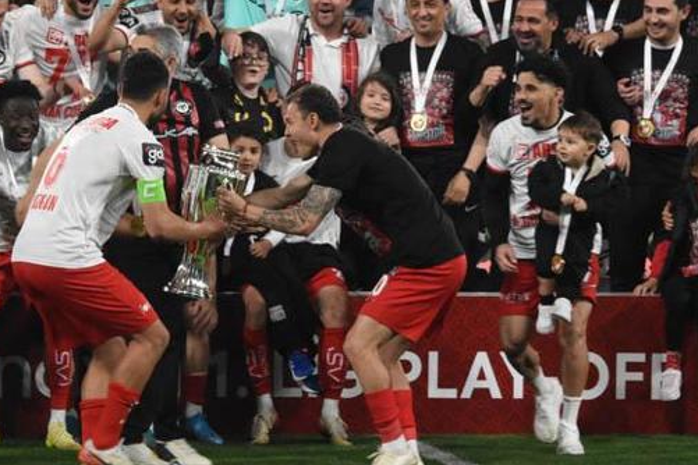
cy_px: 222
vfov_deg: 6.1
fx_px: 4382
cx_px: 188
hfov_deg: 9.1
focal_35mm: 226
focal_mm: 98
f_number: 10
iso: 3200
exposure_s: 1/160
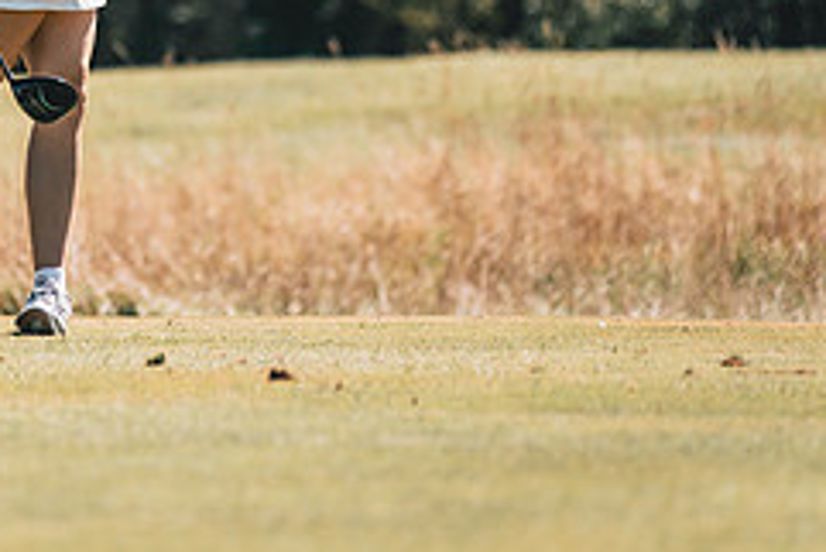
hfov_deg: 4.7
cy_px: -77
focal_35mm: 438
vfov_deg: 3.1
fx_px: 10055
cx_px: -69
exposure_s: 1/5000
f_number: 2.8
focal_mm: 150
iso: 400
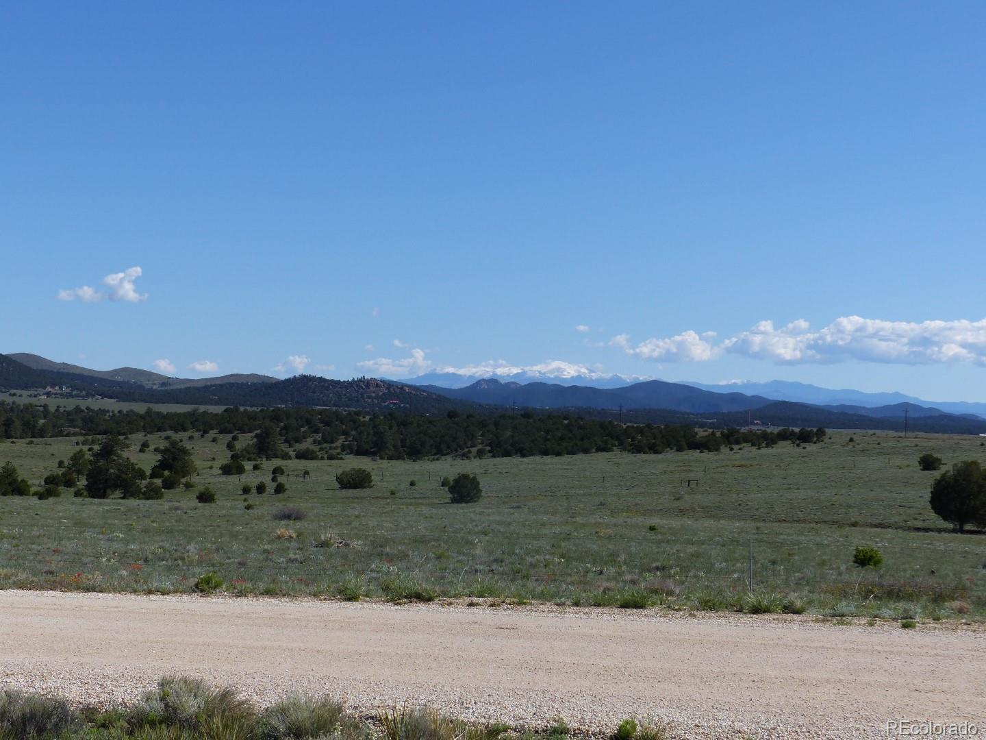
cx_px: 493
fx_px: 1965
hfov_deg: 28.2
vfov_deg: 21.3
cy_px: 370
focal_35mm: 69
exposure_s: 1/1600
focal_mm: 12.5
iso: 100
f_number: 4
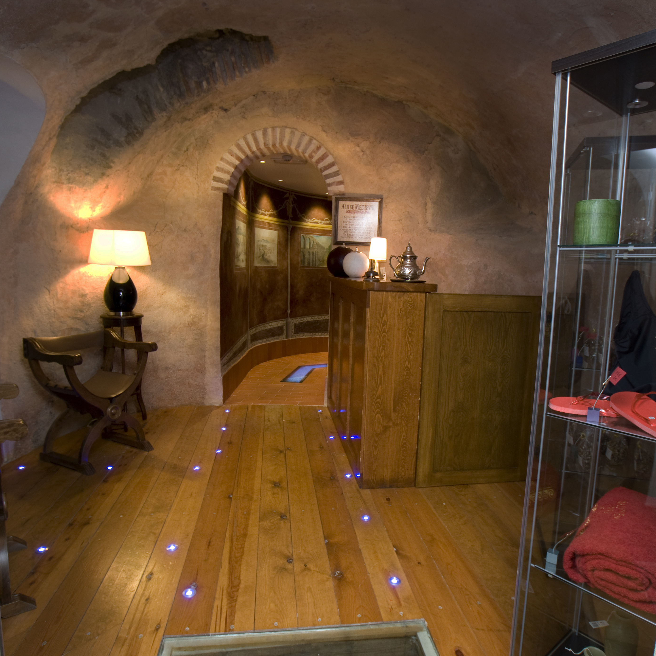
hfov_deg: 70.5
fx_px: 464
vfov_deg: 70.5
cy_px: 321
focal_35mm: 22
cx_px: 332
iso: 200
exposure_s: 1/5
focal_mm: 11
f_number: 4.5
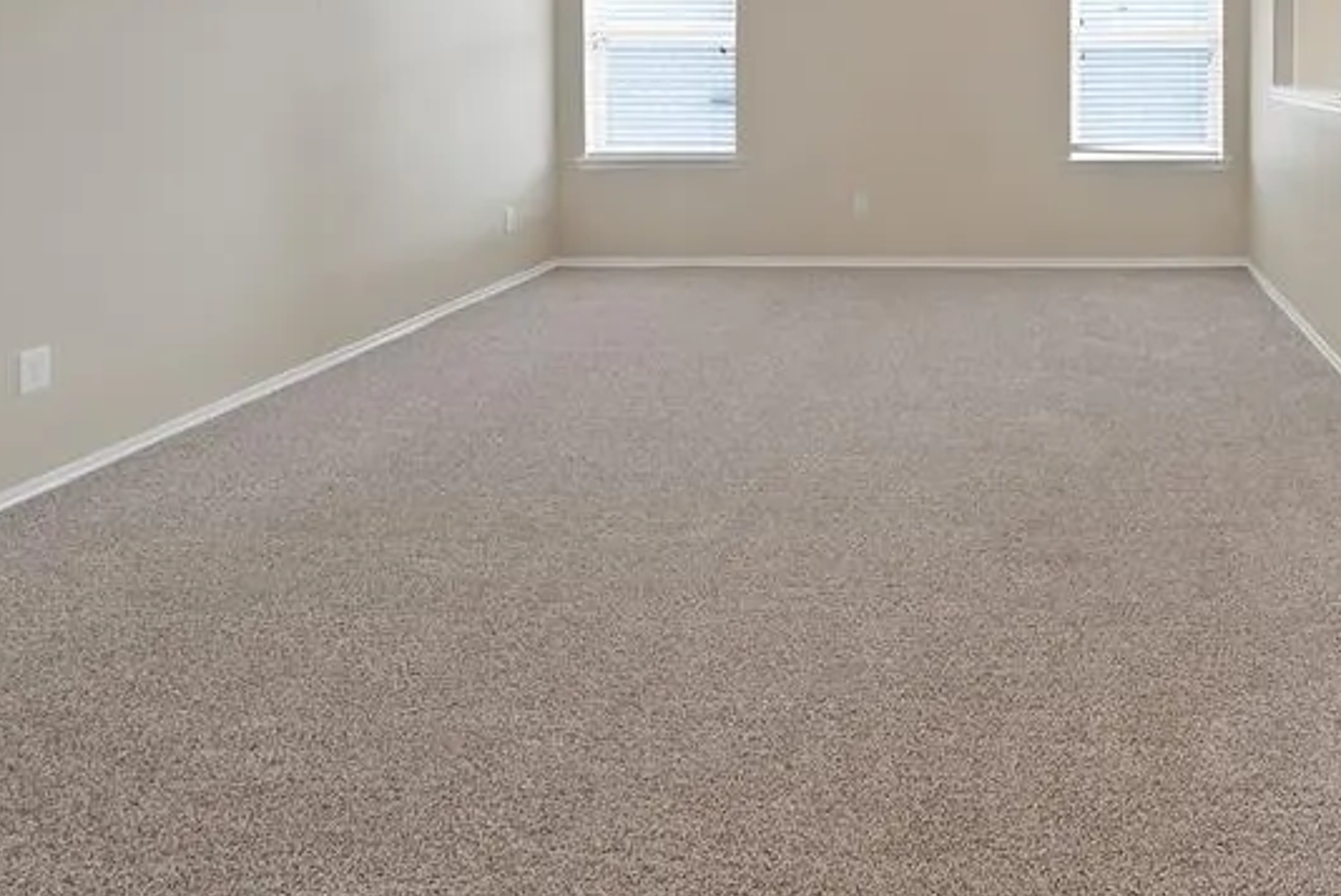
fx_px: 857
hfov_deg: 68.9
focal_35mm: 23
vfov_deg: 48.5
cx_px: 1067
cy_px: 68
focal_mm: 12
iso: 640
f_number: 9
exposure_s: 1/3
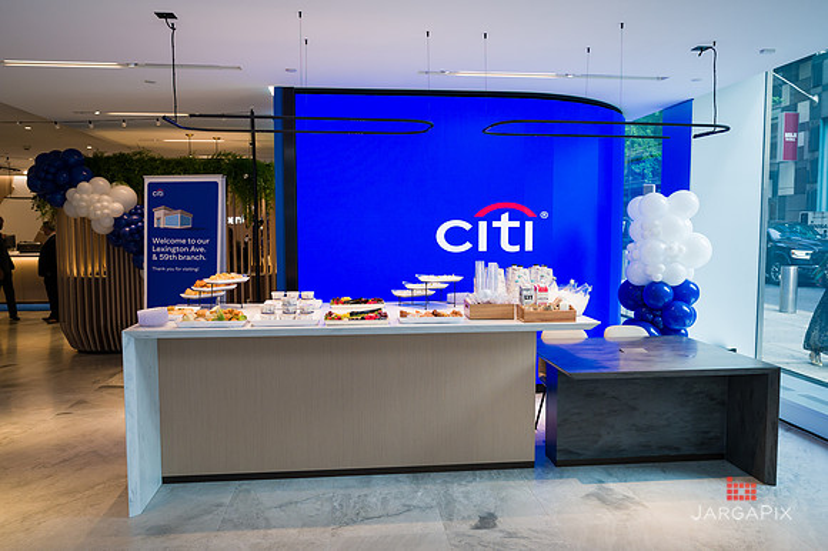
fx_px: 656
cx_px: 414
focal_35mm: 29
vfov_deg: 45.5
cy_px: 276
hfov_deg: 64.5
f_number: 3.5
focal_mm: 28.5
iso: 400
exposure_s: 1/160
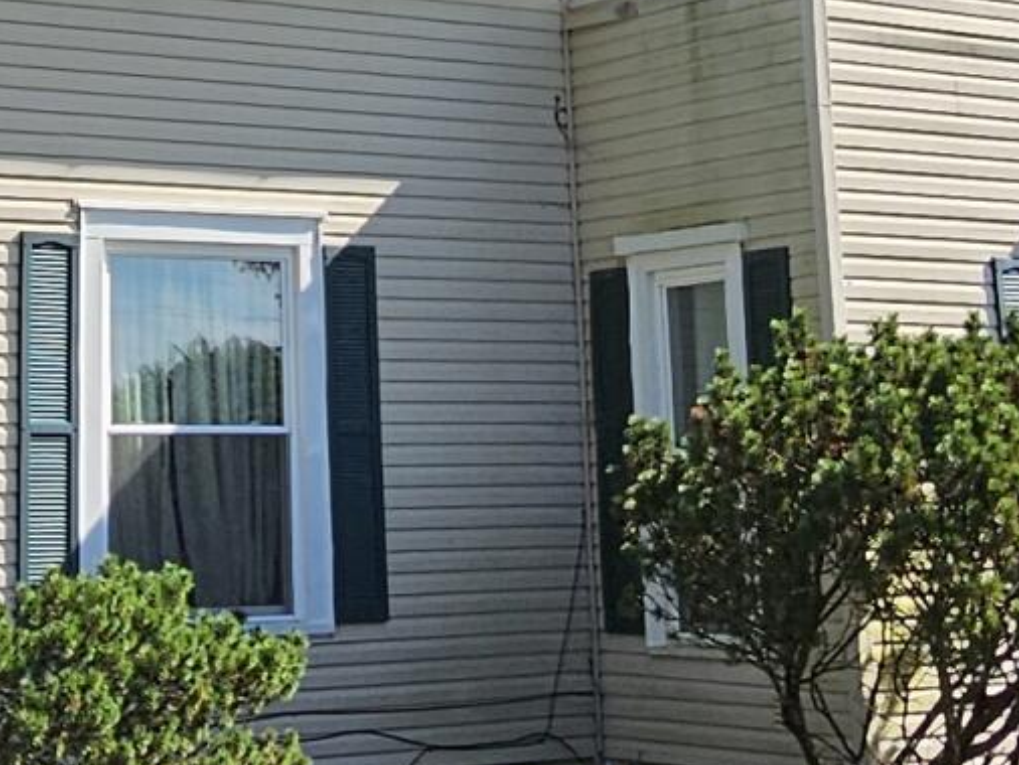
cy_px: -101
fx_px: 2268
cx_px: 244
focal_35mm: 77
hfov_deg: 25.0
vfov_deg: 18.4
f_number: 2.2
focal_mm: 2.2
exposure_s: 1/1672
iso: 50
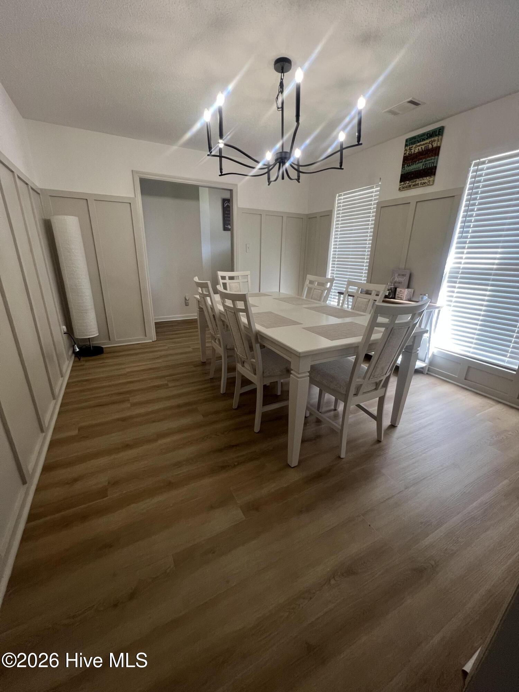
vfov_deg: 106.2
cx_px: 260
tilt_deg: -17.9
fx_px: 260
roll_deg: -1.0
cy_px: 346
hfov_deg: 89.9
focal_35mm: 13
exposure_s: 1/60
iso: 200
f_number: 1.8
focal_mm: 1.57
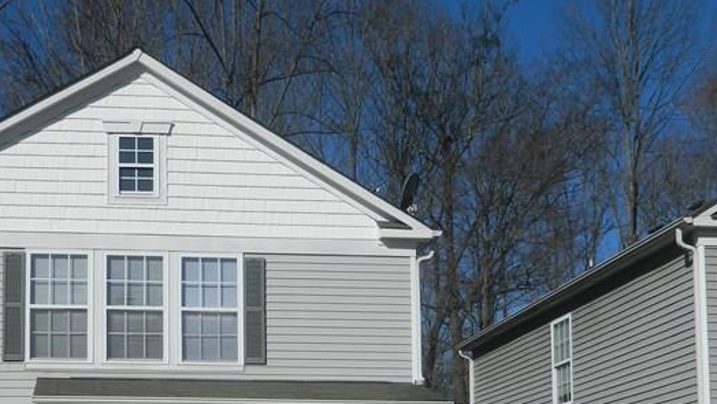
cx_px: 234
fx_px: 1255
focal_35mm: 66
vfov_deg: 17.6
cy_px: 445
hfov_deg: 31.6
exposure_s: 1/400
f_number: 9.1
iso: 80
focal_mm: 5.6
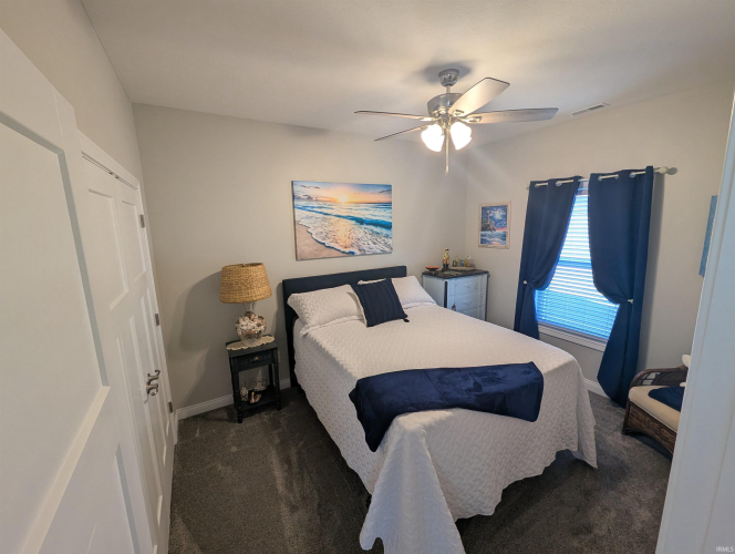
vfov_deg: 90.1
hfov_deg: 106.1
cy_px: 277
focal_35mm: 13
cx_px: 368
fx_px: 276
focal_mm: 1.95
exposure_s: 1/30
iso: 57
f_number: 2.2
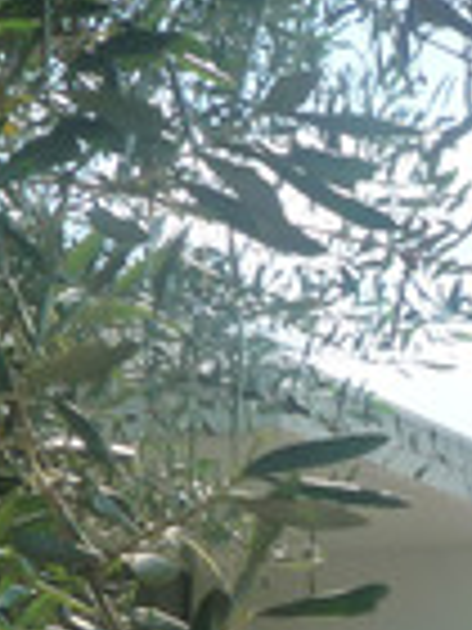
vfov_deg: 16.7
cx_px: 596
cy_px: 819
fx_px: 2018
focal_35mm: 111
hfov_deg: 12.9
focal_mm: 4.5
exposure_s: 1/640
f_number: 4.5
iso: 160
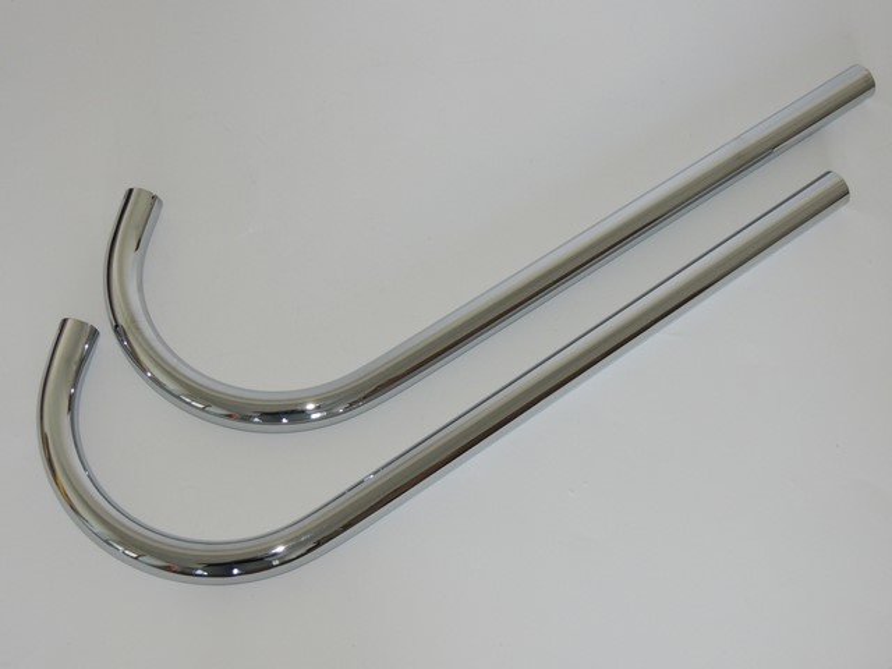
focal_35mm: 50
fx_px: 1288
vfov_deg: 29.1
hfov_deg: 38.2
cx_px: 446
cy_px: 334
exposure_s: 1/40
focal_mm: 8.9
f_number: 3.6
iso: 220
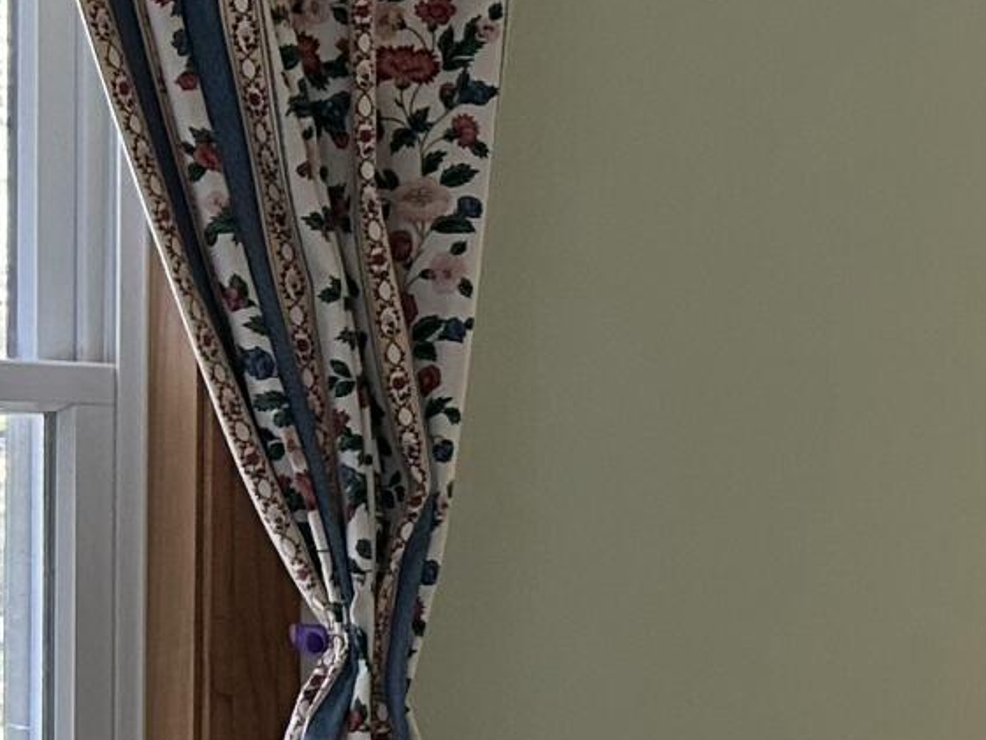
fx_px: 3960
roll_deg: -0.3
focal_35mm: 139
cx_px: 2042
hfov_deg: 12.3
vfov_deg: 10.7
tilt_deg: -0.2
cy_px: 561
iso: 125
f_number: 1.5
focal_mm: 5.7
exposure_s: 1/60
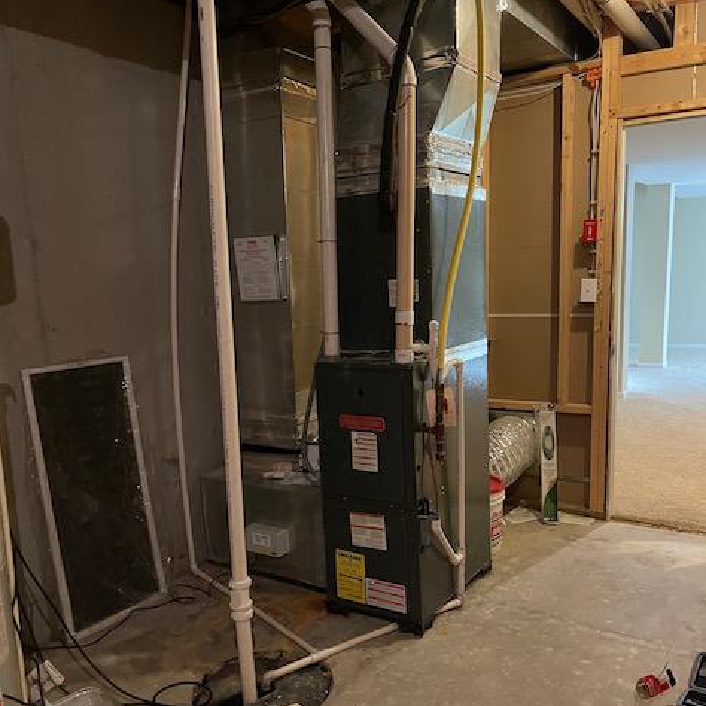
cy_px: 390
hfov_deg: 52.5
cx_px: 353
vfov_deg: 52.4
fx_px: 715
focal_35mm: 31
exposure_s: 1/30
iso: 800
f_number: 1.6
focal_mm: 5.1
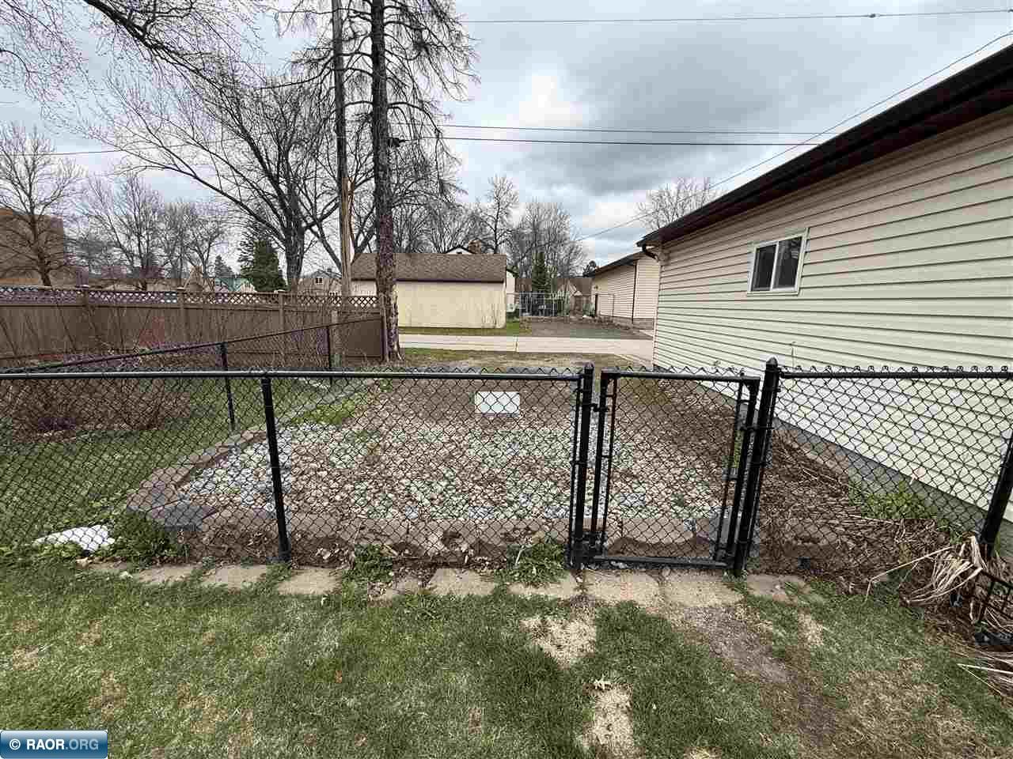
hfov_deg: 102.1
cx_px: 506
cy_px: 380
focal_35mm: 14
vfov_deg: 85.7
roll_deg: -0.8
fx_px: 410
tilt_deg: -10.6
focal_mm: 2.22
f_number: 2.2
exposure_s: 1/734
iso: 50
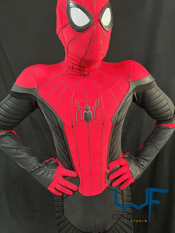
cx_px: 88
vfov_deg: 67.3
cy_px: 116
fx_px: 175
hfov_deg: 53.1
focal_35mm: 26
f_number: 1.5
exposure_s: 1/33
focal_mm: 5.7
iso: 500
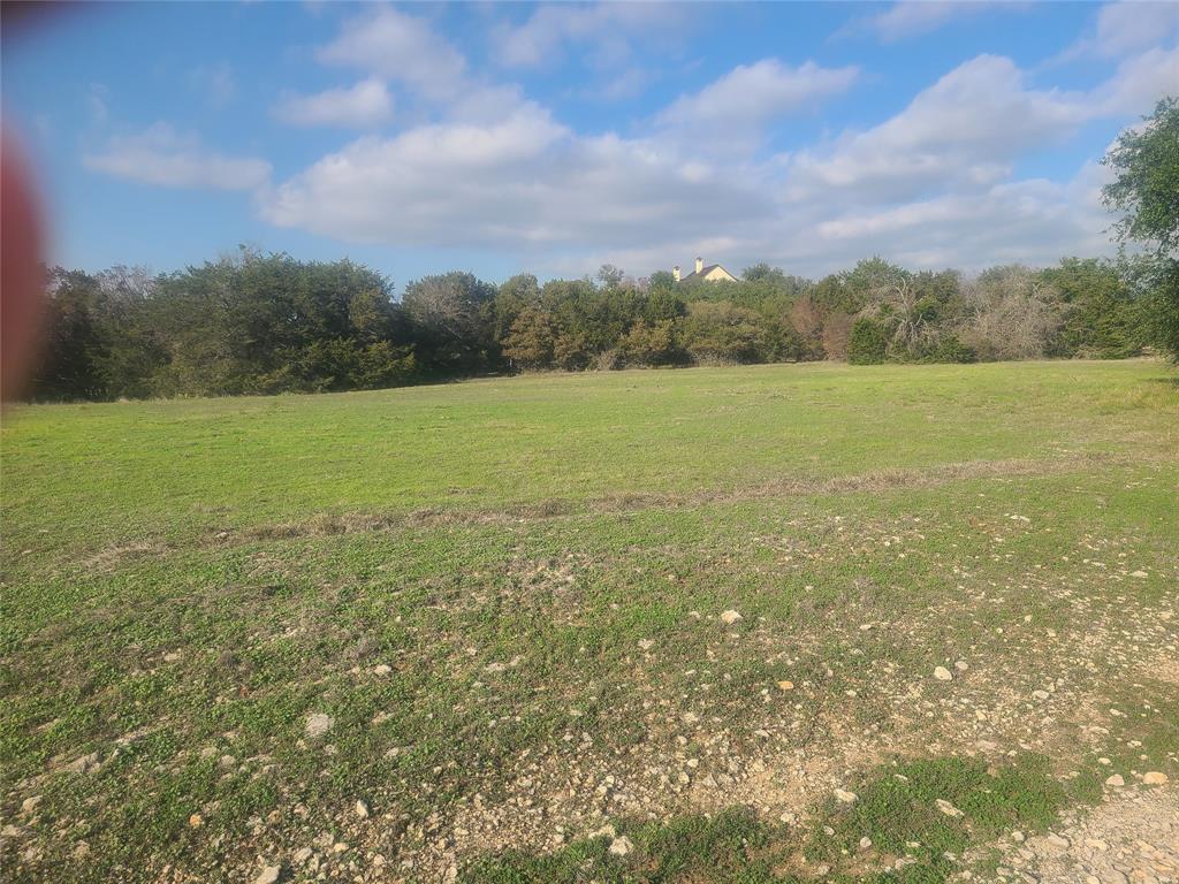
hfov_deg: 67.3
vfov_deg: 53.1
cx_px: 590
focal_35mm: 26
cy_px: 442
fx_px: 886
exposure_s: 1/1967
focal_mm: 5.4
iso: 40
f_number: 1.8
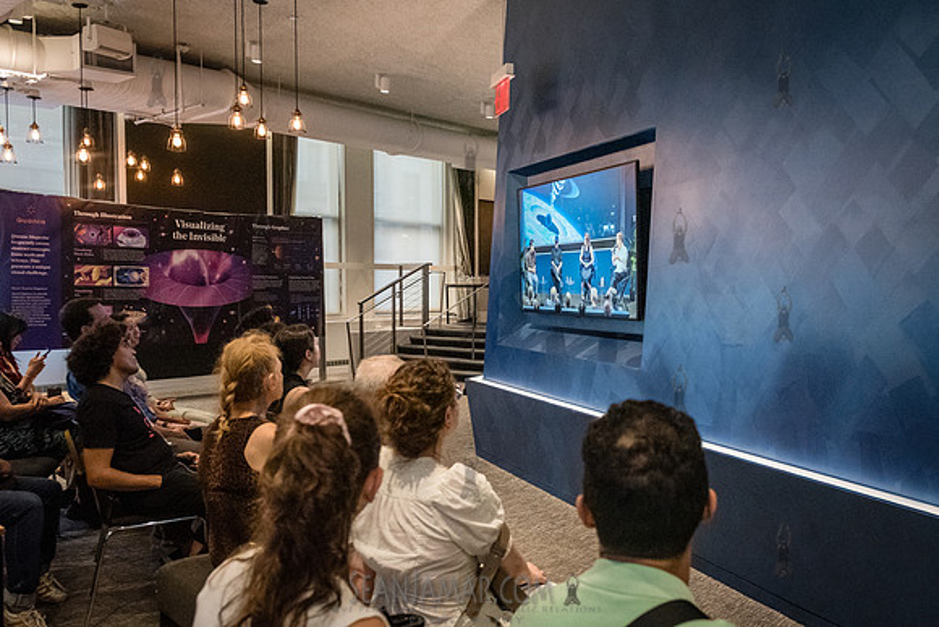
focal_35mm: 31
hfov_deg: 59.8
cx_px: 525
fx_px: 814
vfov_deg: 42.1
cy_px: 323
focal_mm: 27
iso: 6400
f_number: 4
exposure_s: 1/320
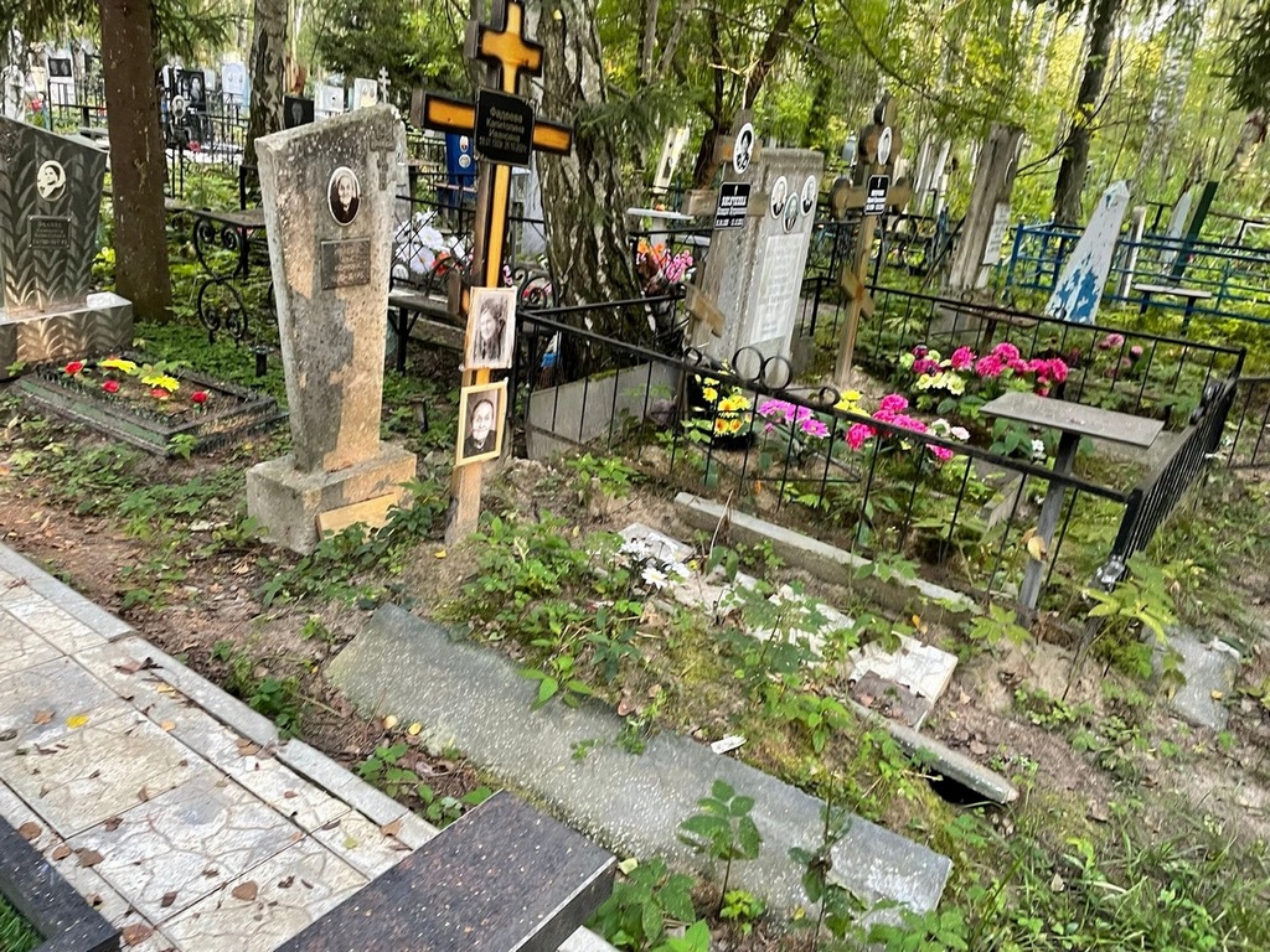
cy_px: 476
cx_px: 635
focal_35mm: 26
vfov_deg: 53.1
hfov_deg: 67.3
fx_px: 954
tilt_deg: -15.3
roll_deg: -8.4
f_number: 1.6
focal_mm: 4.2
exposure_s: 1/60
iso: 160
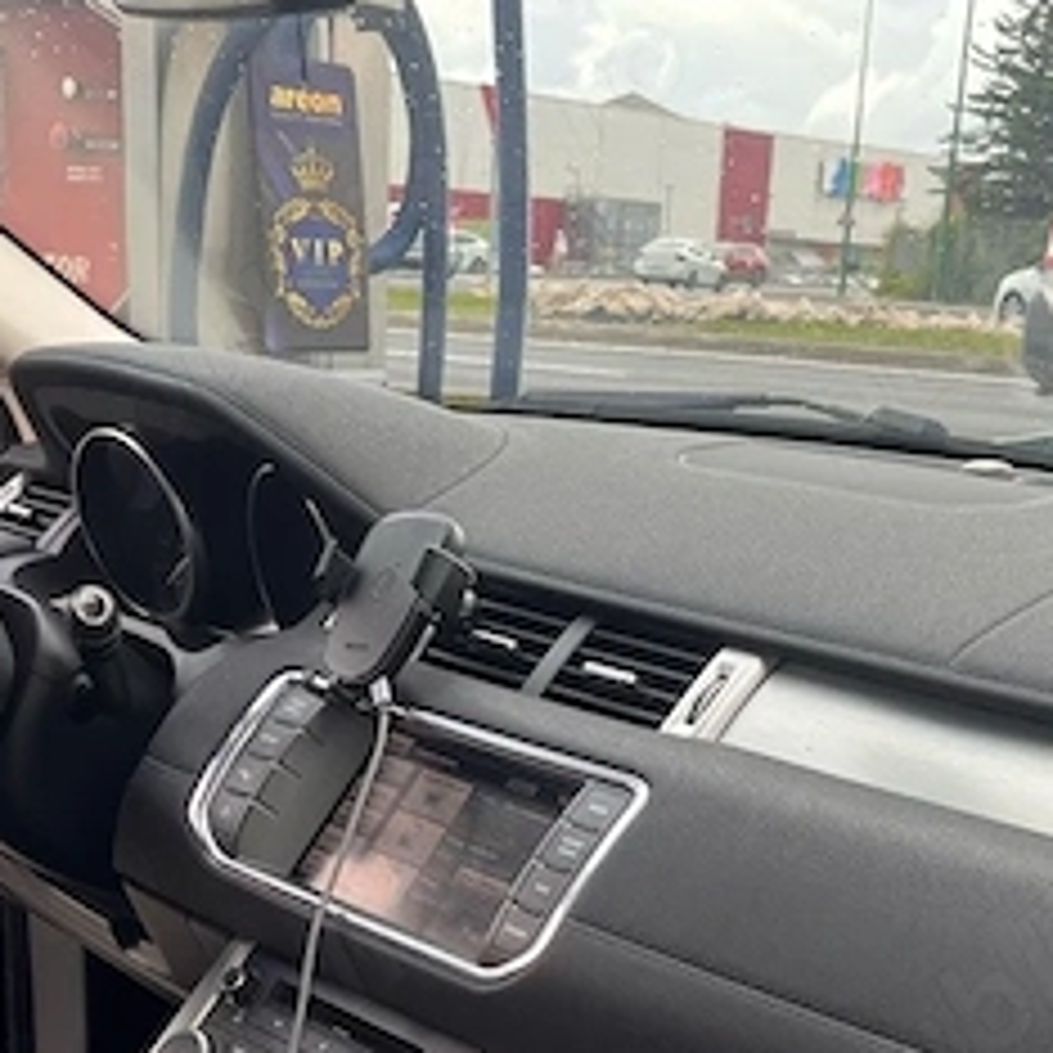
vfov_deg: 27.9
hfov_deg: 29.1
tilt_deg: -20.2
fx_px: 2031
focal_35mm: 59
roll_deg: -3.2
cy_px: 963
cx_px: 572
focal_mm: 5.1
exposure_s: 1/368
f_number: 1.6
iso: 50
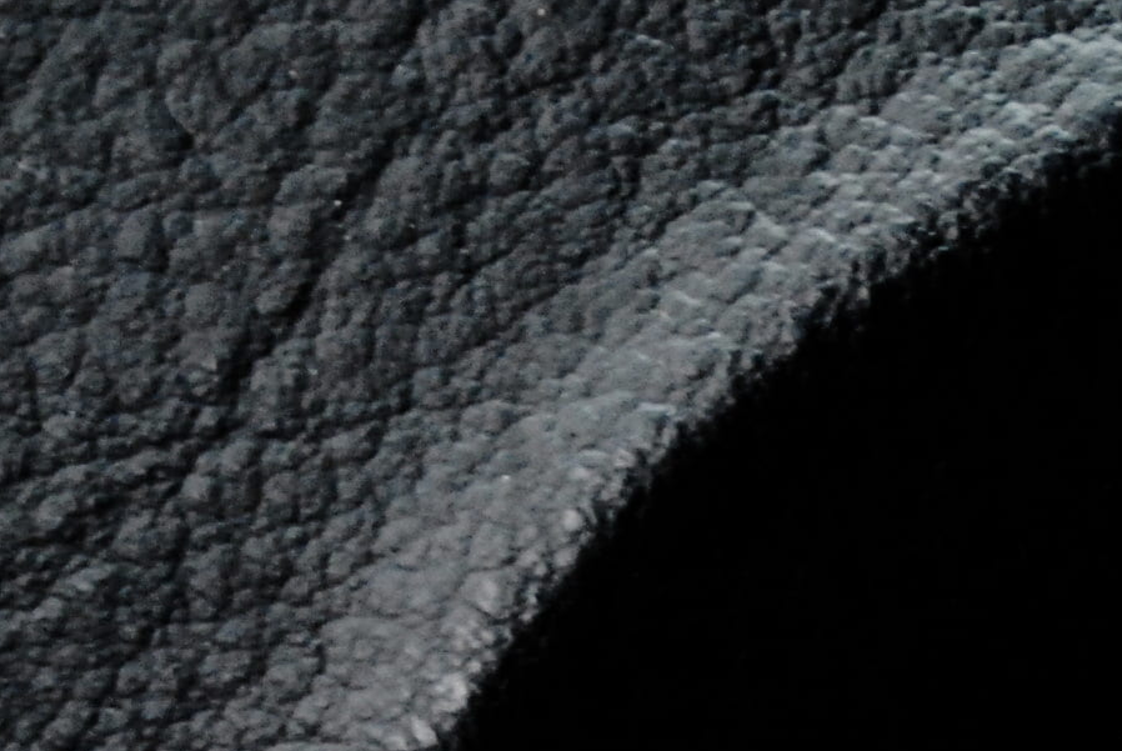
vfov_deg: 4.7
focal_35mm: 291
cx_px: 1638
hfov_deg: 7.0
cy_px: 1418
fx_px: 9085
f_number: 5.3
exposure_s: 1/15
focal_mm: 45
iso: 1600
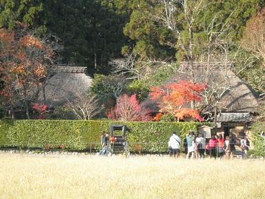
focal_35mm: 130
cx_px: 132
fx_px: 995
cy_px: 100
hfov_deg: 15.2
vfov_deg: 11.4
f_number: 6.5
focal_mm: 23.5
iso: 160
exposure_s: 1/100
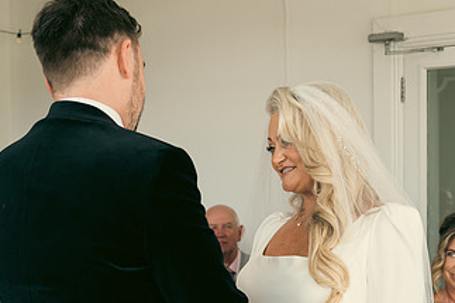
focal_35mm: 88
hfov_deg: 23.1
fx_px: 1112
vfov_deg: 15.5
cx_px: 179
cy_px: 215
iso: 320
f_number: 3.5
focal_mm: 33
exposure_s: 1/160
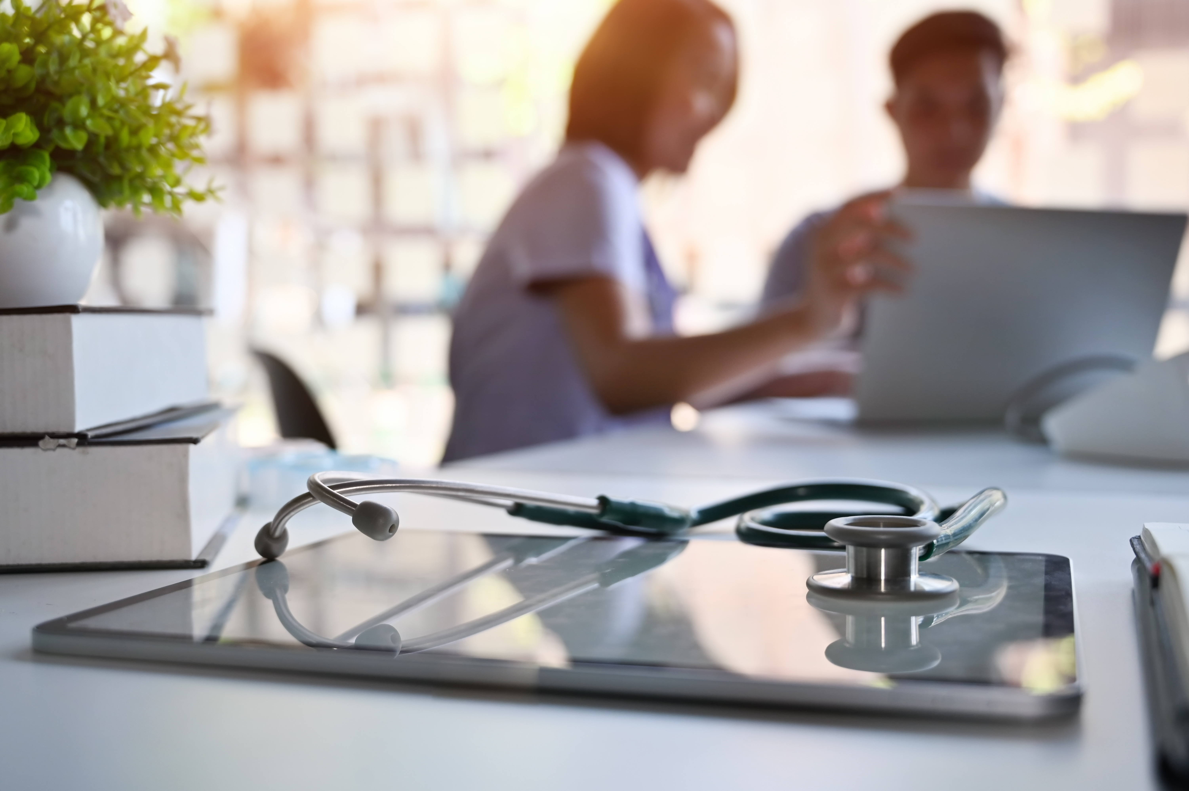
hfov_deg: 46.4
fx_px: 1386
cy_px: 396
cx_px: 594
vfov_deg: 31.9
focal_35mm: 42
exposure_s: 1/250
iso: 400
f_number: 4
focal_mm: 42
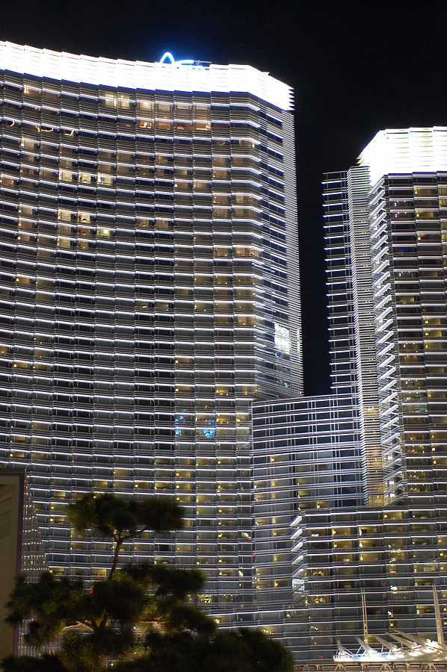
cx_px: 224
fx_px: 1344
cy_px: 336
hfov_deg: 18.9
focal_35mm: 72
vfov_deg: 28.1
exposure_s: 1/10
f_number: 2.8
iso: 800
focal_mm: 48
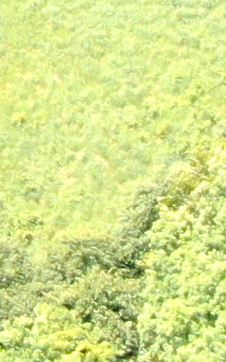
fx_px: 4002
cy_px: -590
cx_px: -383
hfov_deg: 3.2
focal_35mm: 406
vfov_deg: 5.0
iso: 100
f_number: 3.8
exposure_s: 1/120
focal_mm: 8.6
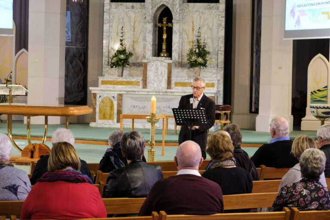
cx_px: 165
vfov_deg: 15.7
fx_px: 797
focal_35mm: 87
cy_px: 110
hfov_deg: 23.4
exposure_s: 1/25
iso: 3200
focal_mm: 57.8
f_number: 5.6
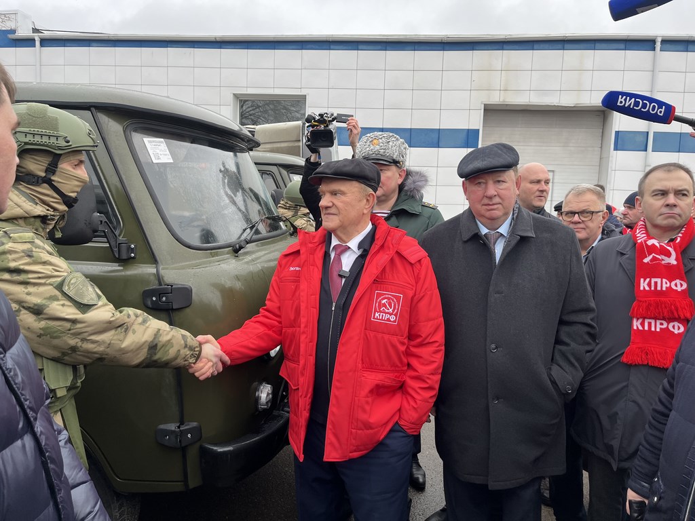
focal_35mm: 26
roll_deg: -2.0
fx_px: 522
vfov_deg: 53.1
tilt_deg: -6.5
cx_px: 348
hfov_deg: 67.3
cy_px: 260
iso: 80
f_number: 1.6
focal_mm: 5.1
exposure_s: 1/121
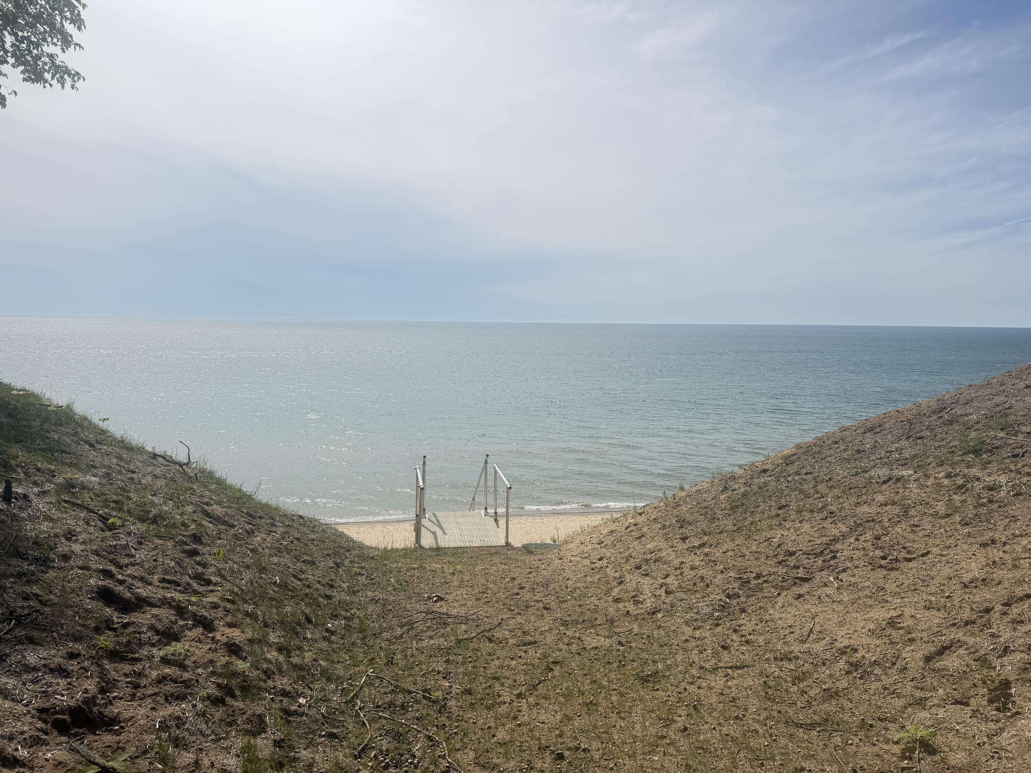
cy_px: 386
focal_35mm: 24
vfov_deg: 56.8
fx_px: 715
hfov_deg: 71.6
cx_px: 516
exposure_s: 1/8130
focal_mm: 6.76
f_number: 1.78
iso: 80
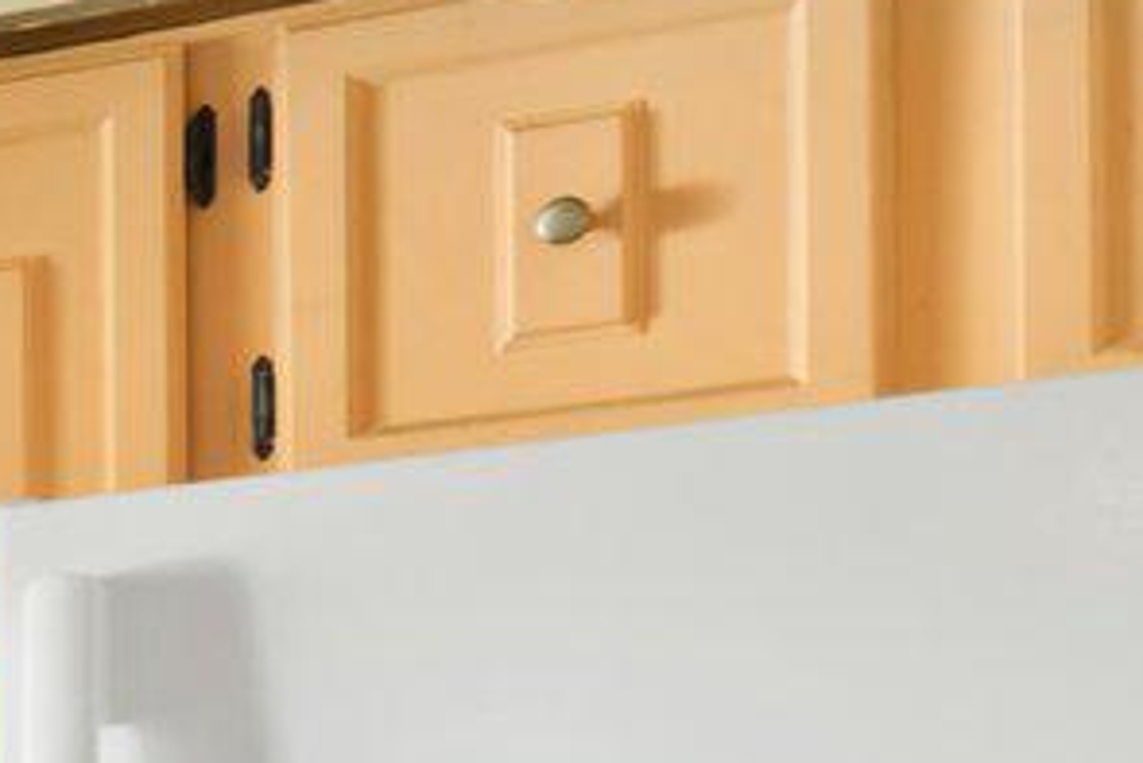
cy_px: 1288
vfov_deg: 11.6
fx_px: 3526
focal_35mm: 111
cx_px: -1662
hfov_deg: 13.3
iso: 500
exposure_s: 1/2
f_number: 8
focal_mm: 16
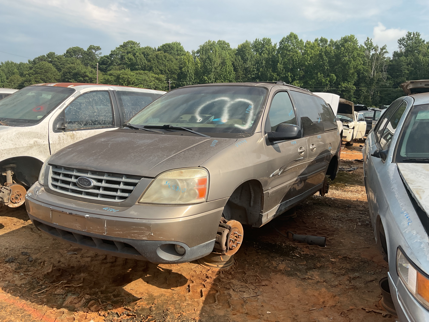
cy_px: 161
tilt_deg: -10.8
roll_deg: -0.4
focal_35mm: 29
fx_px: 359
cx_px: 214
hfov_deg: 61.7
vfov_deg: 48.2
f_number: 1.8
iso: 16
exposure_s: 1/1412
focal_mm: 3
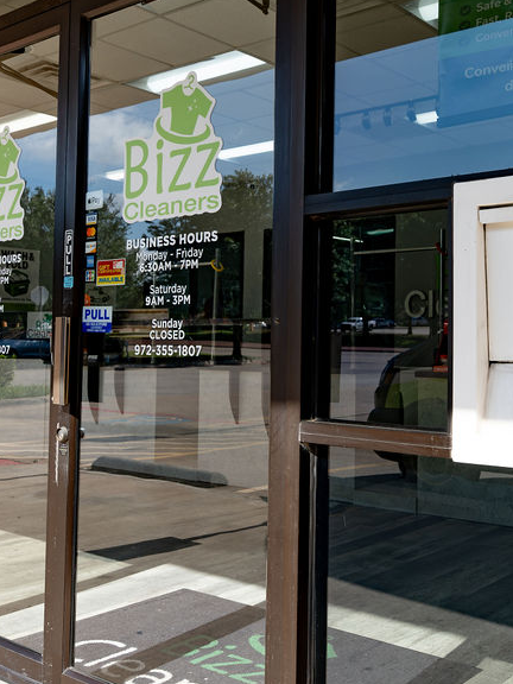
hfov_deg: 34.4
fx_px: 810
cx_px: 385
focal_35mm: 41
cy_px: 314
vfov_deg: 45.7
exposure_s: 1/320
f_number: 5.6
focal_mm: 24
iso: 100
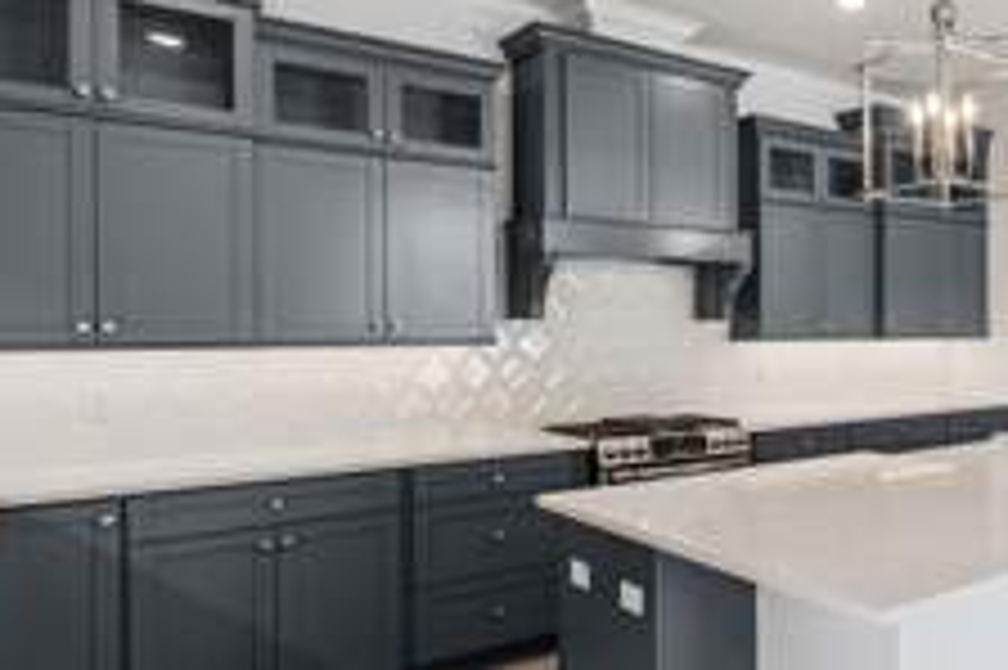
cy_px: 344
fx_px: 839
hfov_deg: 51.6
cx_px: 972
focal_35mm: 30
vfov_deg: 43.5
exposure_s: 1/6
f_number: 8
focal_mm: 14
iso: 160
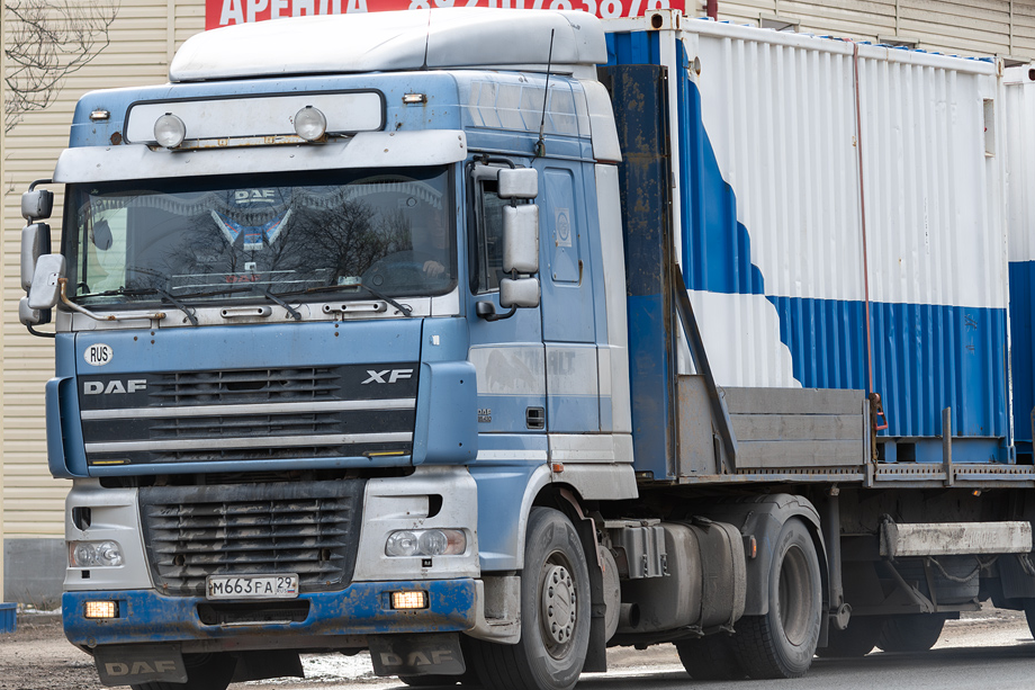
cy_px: 316
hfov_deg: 9.7
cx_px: 404
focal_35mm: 212
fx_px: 6094
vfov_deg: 6.5
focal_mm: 150
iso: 500
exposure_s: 1/1600
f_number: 7.1
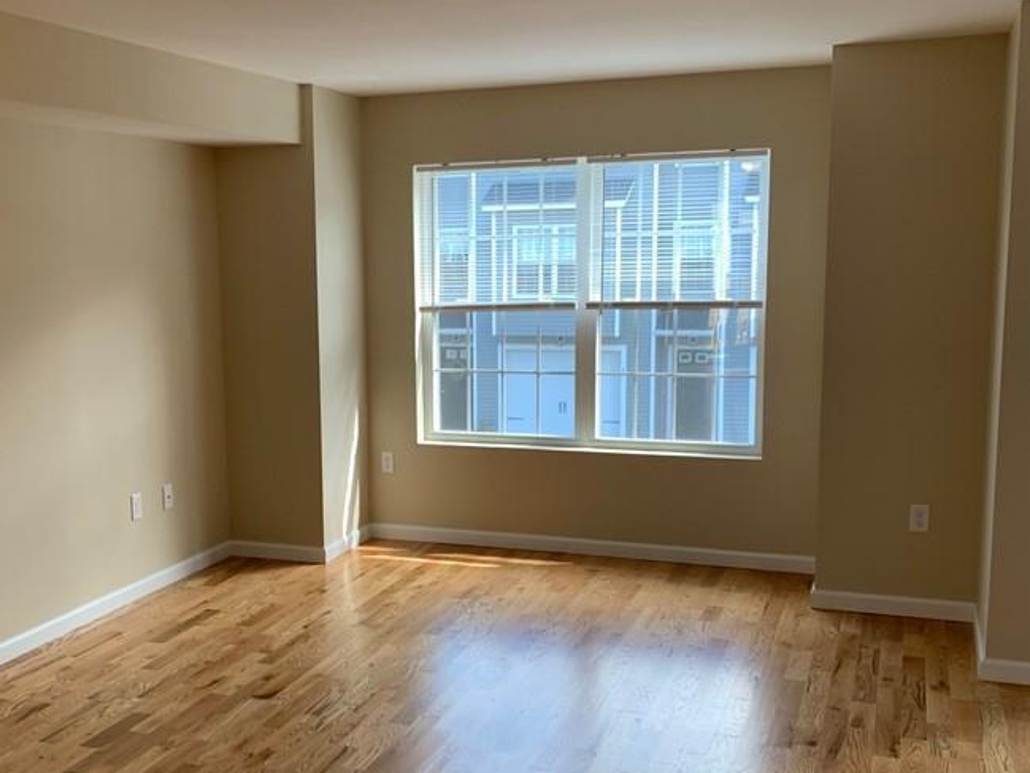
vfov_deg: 35.1
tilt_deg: -8.4
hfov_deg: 45.4
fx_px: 1220
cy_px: 454
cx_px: 394
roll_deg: +0.9
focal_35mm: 41
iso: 50
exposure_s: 1/120
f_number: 1.8
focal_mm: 4.25
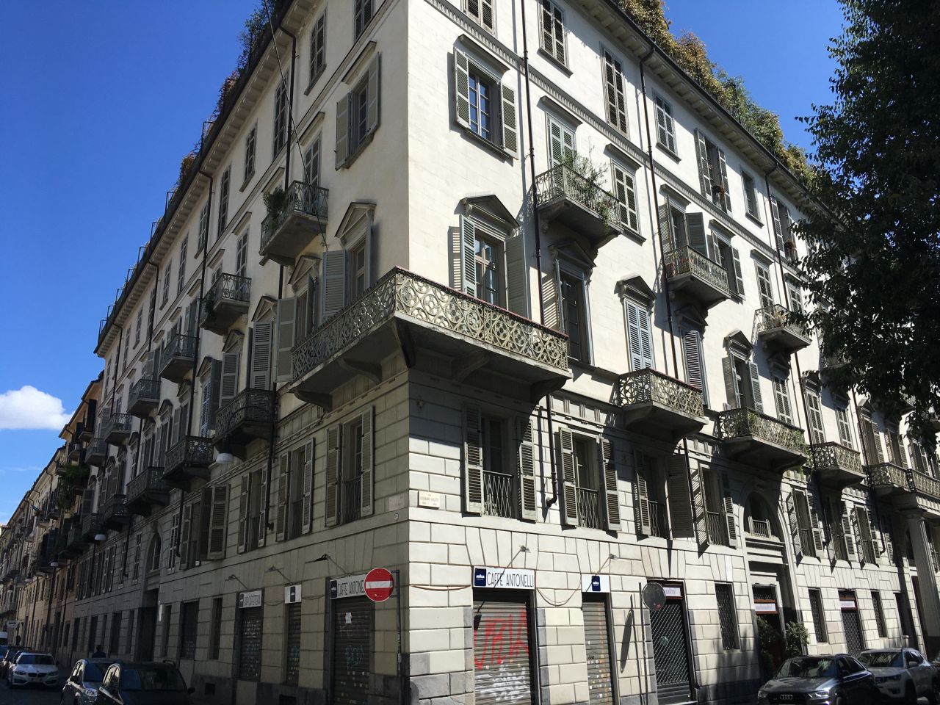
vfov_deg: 48.2
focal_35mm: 29
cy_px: 352
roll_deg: +0.2
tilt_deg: +20.5
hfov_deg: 61.7
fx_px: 787
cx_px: 470
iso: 25
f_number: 2.2
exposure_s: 1/1923
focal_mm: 4.15
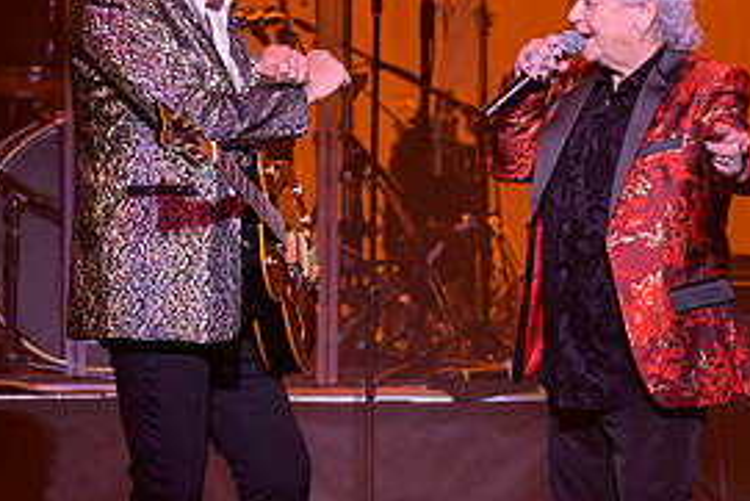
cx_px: 470
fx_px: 16300
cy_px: 194
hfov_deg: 2.6
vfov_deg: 1.8
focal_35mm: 782
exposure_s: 1/320
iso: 1100
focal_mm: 300
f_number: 4
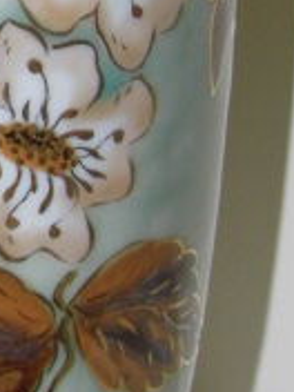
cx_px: -107
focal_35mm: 200
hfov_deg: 7.3
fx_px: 2265
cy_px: 100
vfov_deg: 9.9
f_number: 3.5
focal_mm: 9.9
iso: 100
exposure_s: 1/80
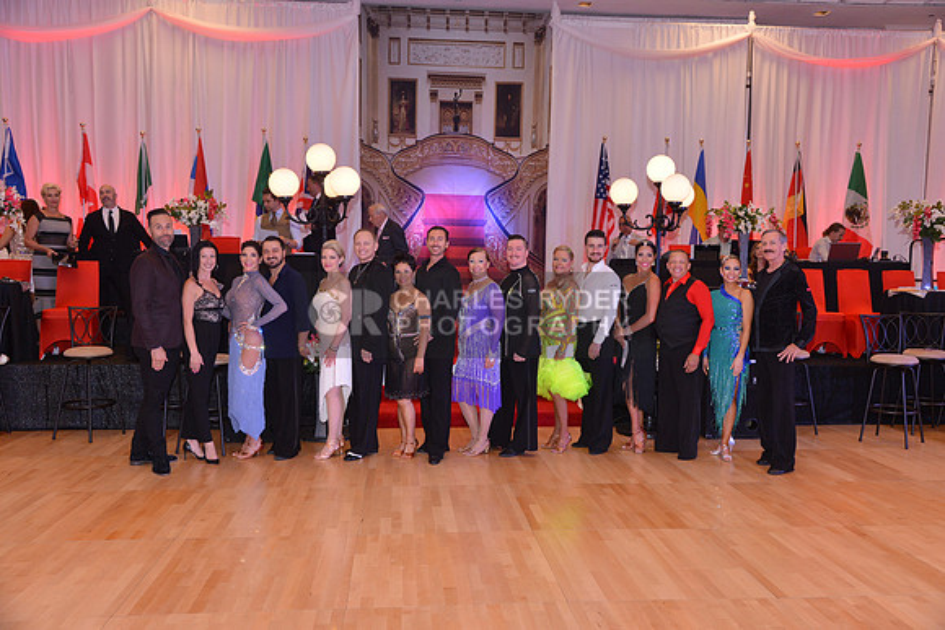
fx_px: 814
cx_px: 472
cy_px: 315
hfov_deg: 60.3
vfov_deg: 42.3
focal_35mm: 31
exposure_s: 1/250
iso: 1600
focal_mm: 31
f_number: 5
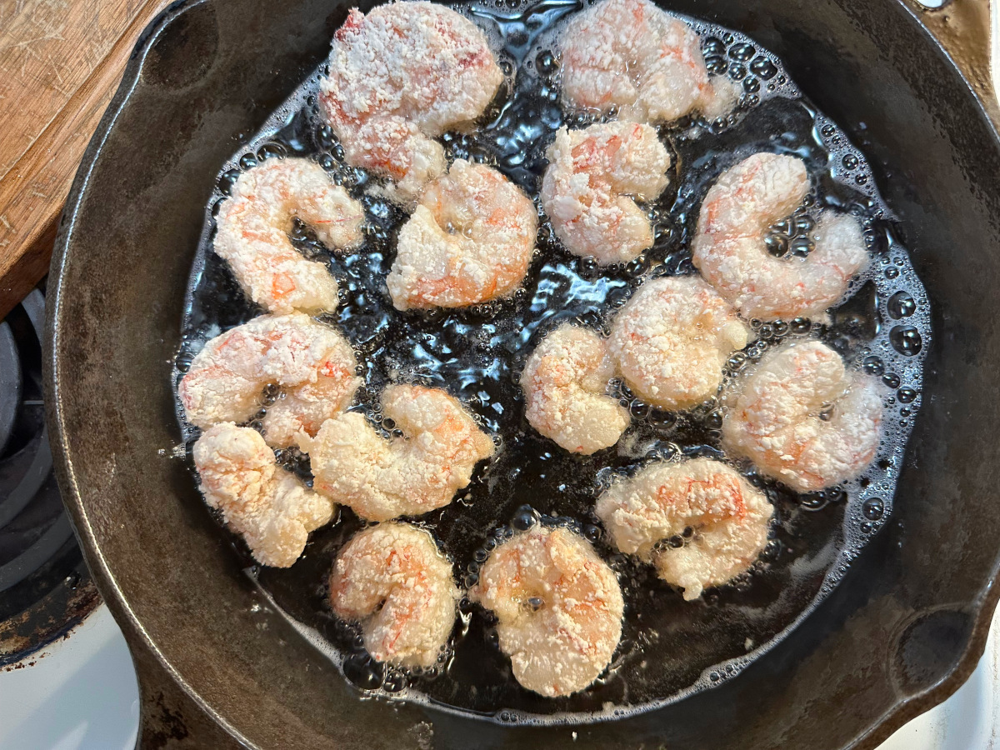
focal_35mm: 24
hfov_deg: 71.6
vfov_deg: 56.8
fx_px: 693
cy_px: 375
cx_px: 500
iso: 250
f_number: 1.78
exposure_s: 1/60
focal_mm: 6.86
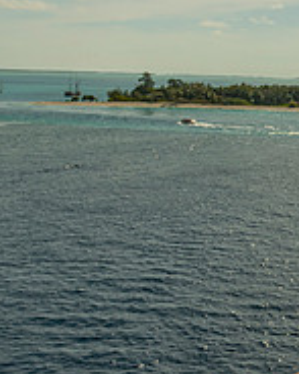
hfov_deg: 18.0
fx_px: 786
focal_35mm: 71
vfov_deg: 26.7
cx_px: 504
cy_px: 158
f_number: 8
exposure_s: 1/800
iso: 200
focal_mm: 24
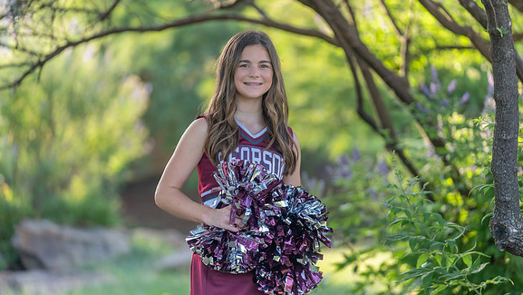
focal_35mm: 158
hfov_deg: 13.6
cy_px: 156
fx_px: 2192
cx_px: 262
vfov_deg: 7.7
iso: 320
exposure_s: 1/320
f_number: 2.8
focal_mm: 150
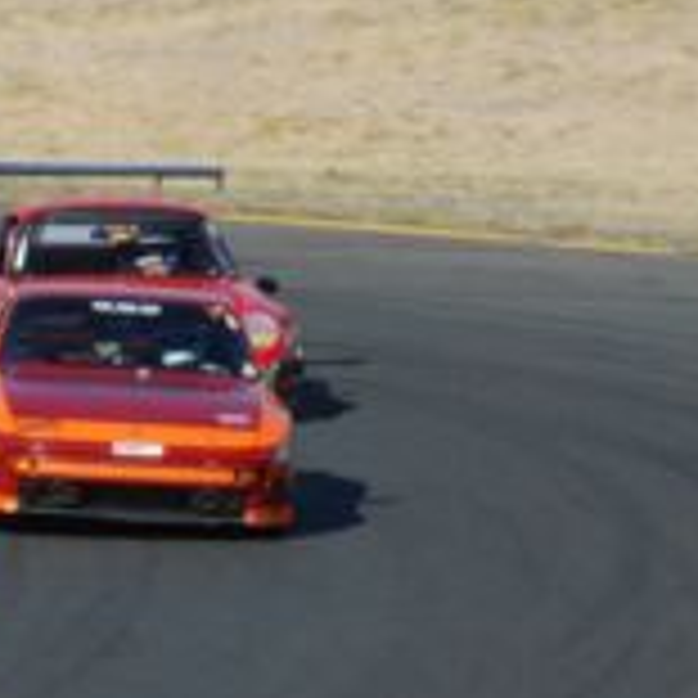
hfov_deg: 1.7
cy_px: 576
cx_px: -486
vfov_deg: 1.7
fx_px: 23977
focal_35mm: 1051
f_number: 36
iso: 1000
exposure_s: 1/100
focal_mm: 200
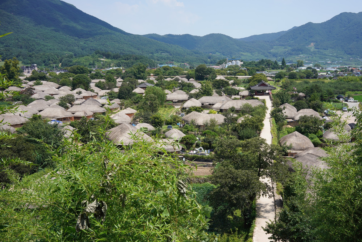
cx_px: 181
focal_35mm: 35
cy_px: 121
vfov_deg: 37.9
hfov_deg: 54.4
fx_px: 352
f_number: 11
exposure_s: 1/100
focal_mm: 35
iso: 100
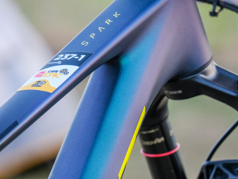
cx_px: 127
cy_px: 89
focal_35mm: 375
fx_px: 2578
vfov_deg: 4.0
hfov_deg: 5.3
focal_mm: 230
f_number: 6.7
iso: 1250
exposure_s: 1/125
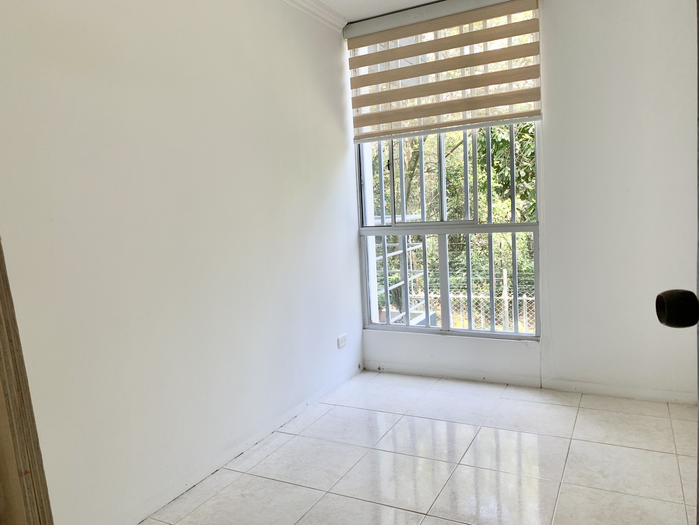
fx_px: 525
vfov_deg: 53.1
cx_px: 350
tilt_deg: -7.2
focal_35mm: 26
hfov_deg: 67.3
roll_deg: +3.5
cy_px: 262
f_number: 1.8
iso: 32
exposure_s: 1/122
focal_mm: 4.25
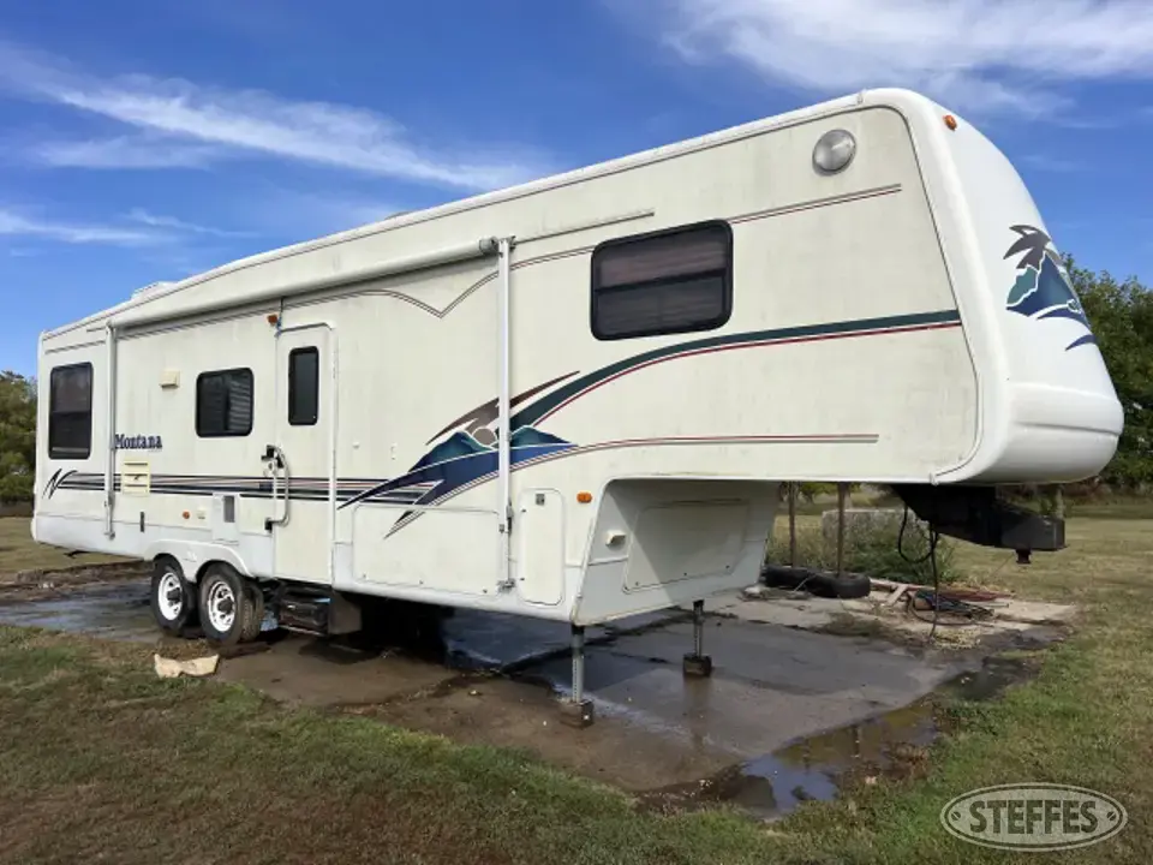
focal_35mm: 26
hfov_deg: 67.3
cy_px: 432
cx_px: 576
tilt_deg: +1.9
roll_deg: +1.6
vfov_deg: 53.1
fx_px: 866
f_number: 1.5
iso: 50
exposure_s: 1/4630
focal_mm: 5.7
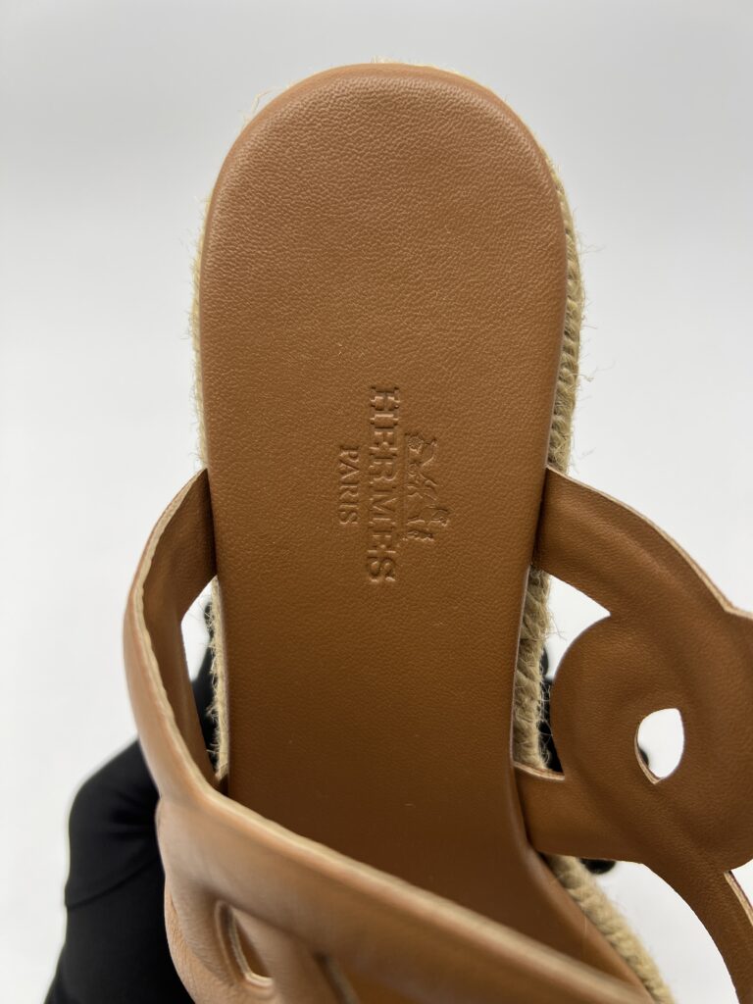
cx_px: 376
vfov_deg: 67.3
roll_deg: +3.7
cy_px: 502
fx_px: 754
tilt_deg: -35.8
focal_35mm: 26
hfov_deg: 53.1
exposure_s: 1/129
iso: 32
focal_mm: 5.7
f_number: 1.5
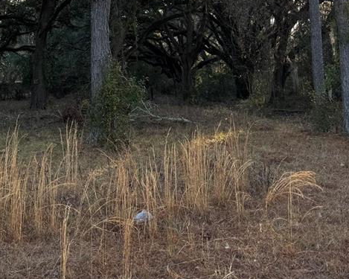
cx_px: 150
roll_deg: +2.5
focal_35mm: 60
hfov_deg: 31.4
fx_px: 620
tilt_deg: +10.6
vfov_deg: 23.5
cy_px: -40
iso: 80
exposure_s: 1/488
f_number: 1.78
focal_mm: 6.76
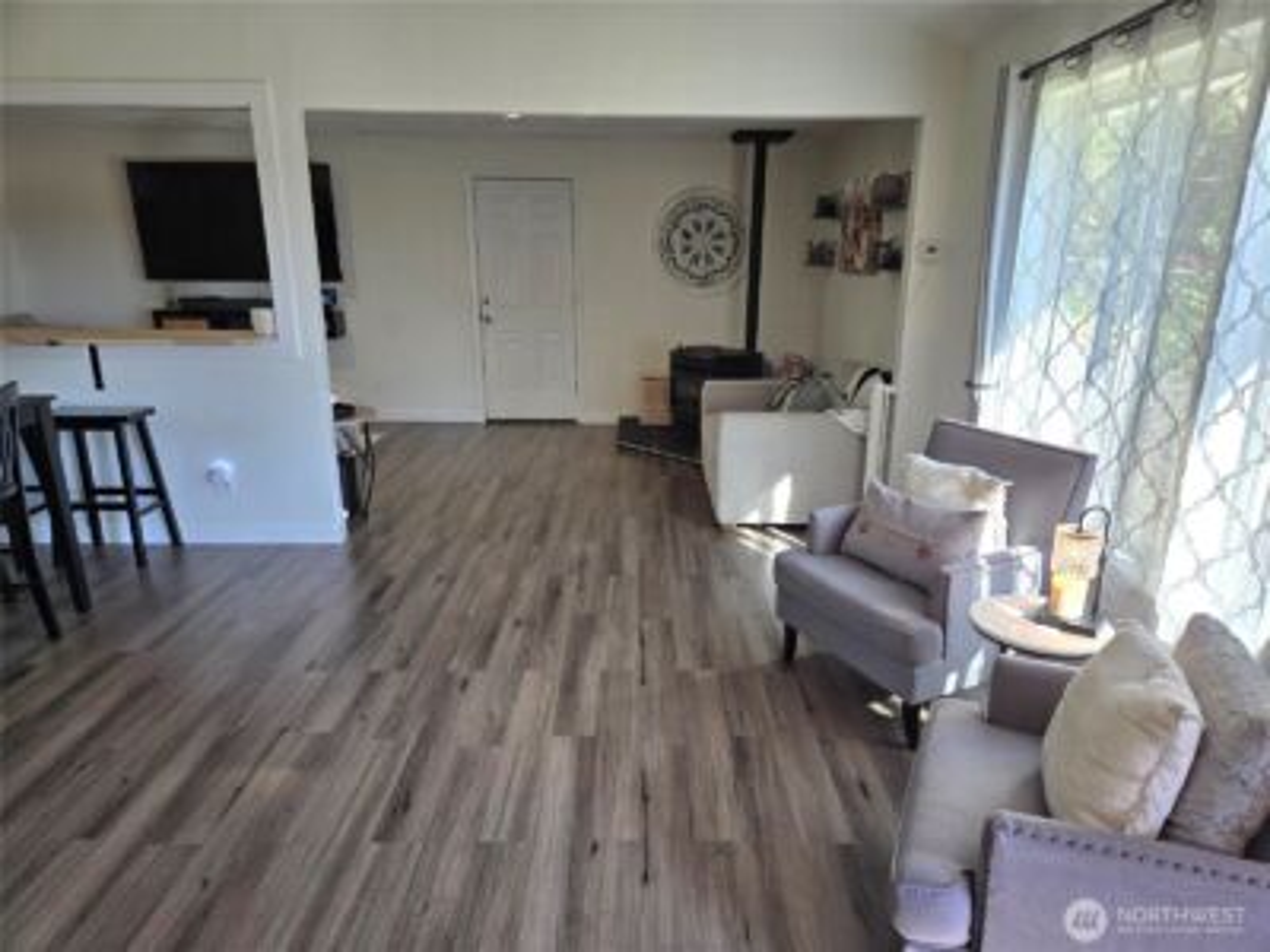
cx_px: 635
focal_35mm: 23
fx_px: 844
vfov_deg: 58.9
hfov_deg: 73.9
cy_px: 476
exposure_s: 1/120
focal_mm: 5.4
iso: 64
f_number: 1.8
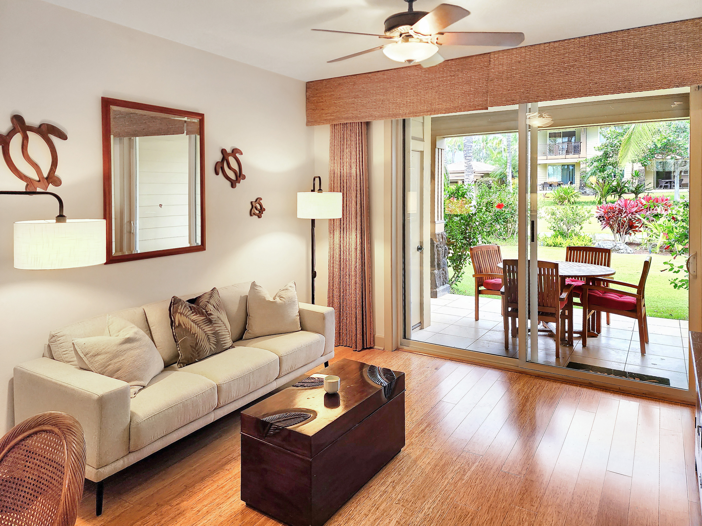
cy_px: 263
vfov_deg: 58.9
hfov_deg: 73.9
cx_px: 351
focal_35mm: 23
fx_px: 466
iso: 80
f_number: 1.8
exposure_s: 1/180
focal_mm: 6.4
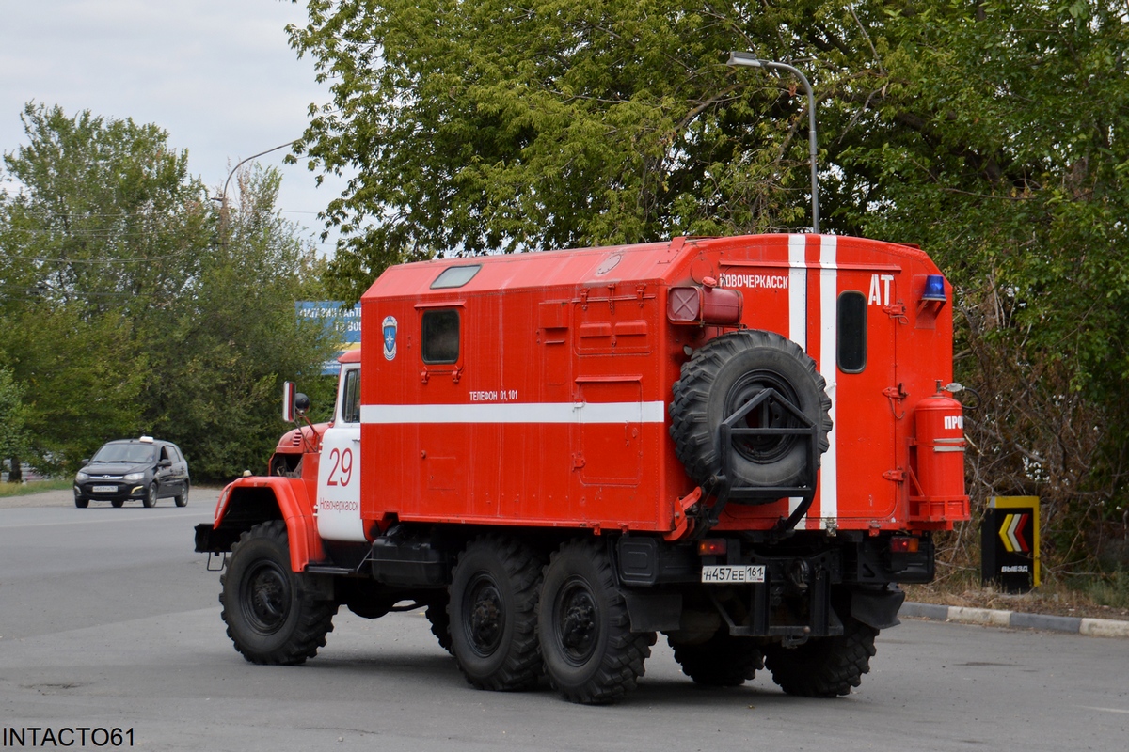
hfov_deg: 18.2
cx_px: 564
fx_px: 3528
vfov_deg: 12.2
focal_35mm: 112
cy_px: 376
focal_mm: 75
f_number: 5.6
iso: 400
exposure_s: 1/1250
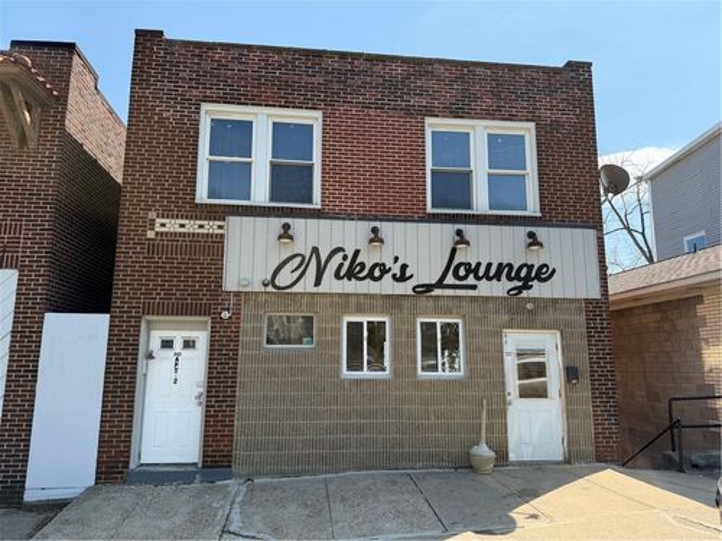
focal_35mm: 24
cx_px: 361
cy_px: 270
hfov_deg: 71.6
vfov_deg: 56.8
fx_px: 501
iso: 100
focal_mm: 6.76
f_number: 1.78
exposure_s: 1/2232
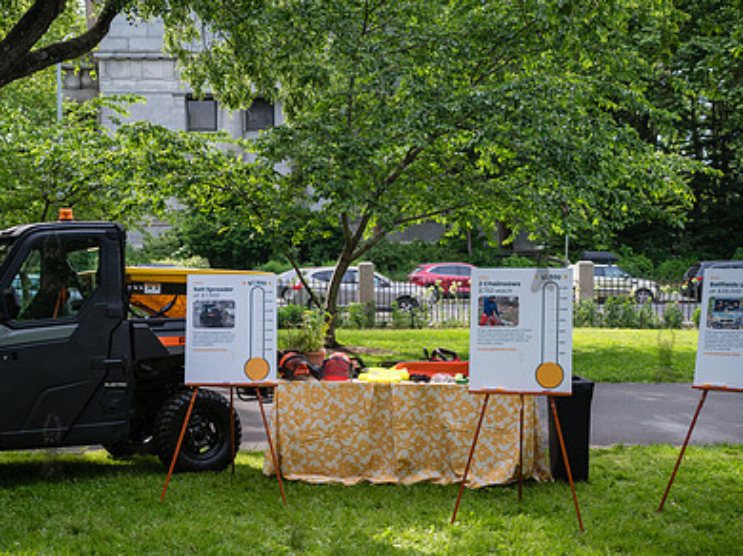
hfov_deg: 35.4
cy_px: 350
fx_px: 1158
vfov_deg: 26.9
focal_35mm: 54
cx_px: 295
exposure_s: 1/1000
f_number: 4
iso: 800
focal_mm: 37
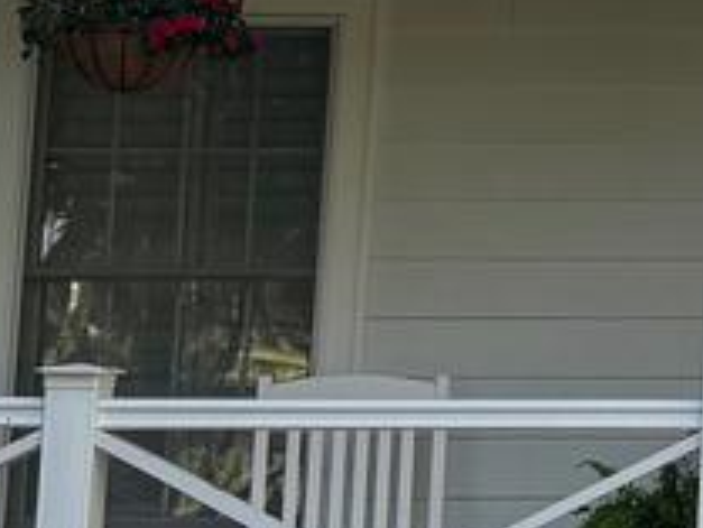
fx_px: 3353
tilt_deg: +8.6
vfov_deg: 8.8
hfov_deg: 11.1
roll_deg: -0.6
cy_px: -215
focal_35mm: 165
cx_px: 1295
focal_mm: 6.76
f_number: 1.78
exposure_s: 1/689
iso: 100
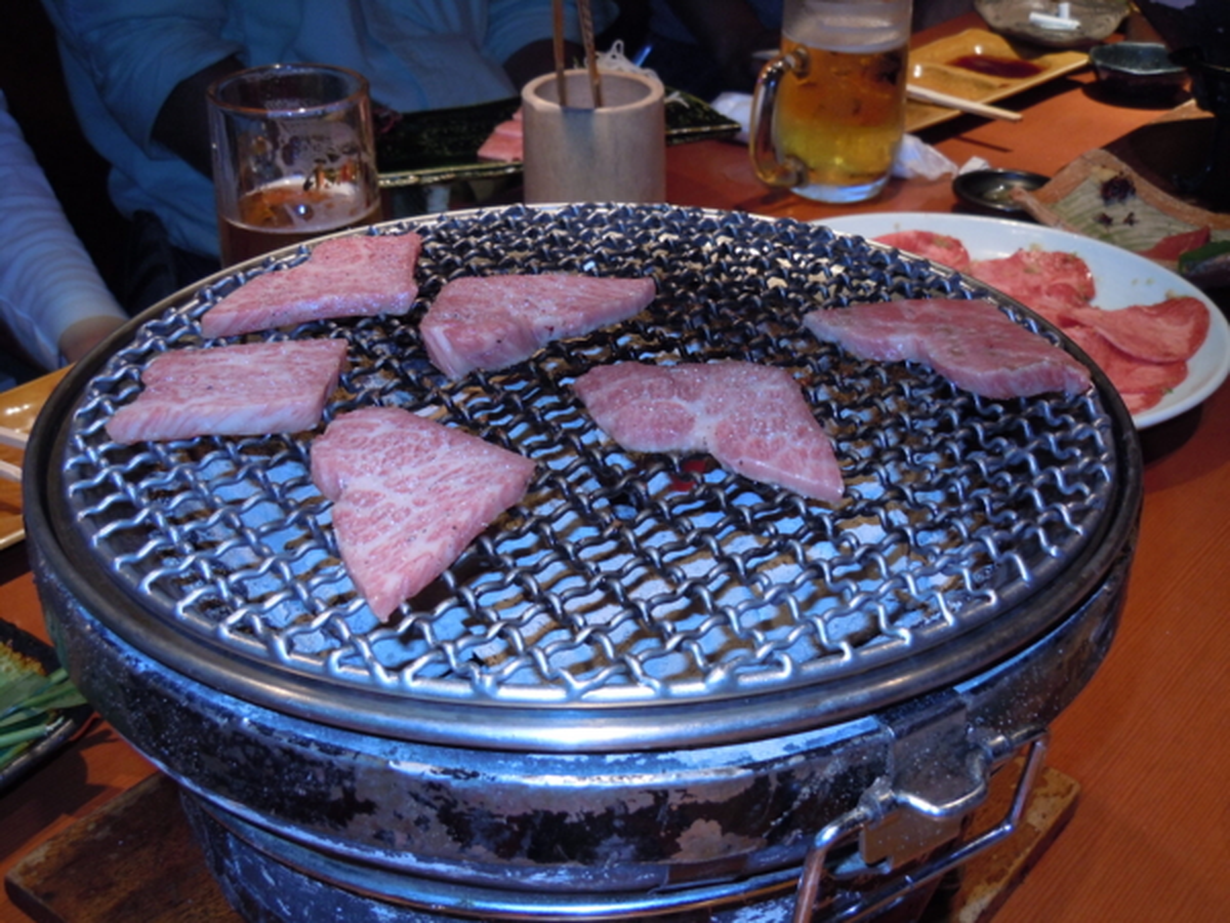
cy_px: 462
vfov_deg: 32.2
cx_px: 615
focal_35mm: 45
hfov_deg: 42.1
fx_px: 1599
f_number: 3.8
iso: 200
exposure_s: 1/30
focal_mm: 8.1
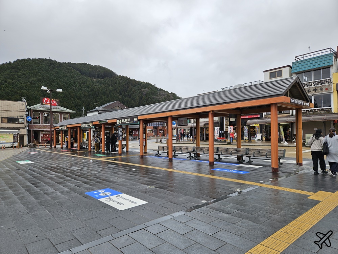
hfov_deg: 73.9
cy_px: 127
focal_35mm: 23
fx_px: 225
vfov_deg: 58.9
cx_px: 169
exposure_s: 1/981
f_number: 1.8
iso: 25
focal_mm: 5.4
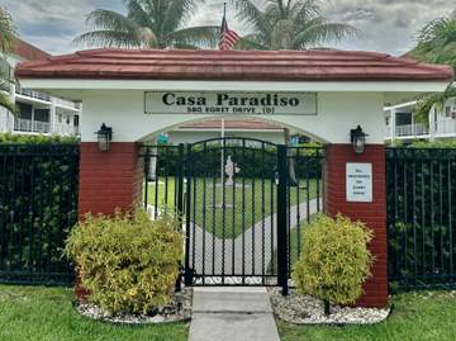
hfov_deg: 56.9
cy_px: 116
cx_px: 234
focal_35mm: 32
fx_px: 421
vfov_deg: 43.5
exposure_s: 1/6623
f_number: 1.78
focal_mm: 6.86
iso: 80
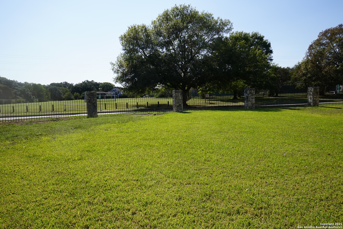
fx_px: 229
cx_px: 172
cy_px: 114
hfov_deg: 73.7
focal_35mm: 24
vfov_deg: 53.1
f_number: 11
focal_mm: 16
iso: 100
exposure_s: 1/160
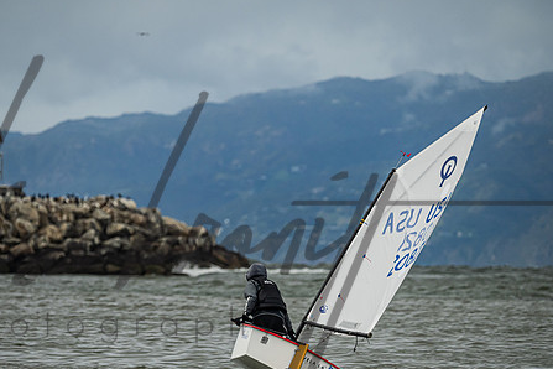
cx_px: 252
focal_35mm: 402
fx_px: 6175
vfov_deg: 3.4
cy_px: 258
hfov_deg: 5.1
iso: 320
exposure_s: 1/4000
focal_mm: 260
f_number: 5
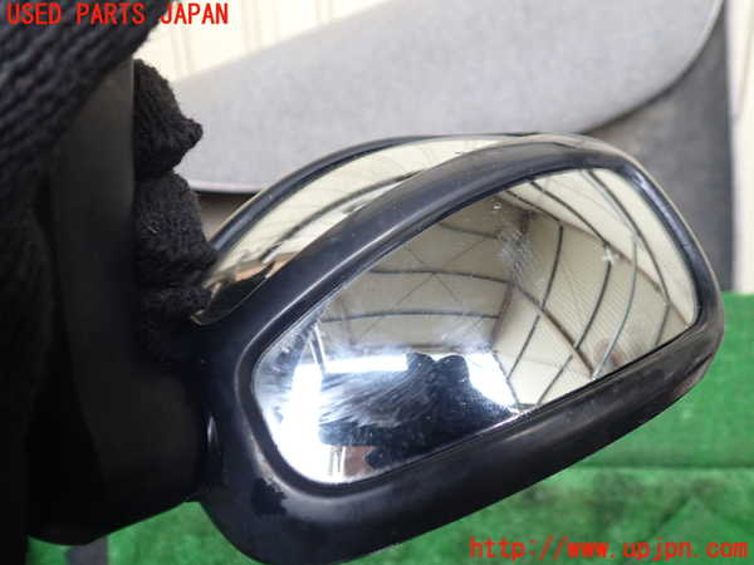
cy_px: 282
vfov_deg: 46.8
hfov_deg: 60.0
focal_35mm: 30
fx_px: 653
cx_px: 377
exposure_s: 1/30
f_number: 2.3
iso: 200
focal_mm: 5.4
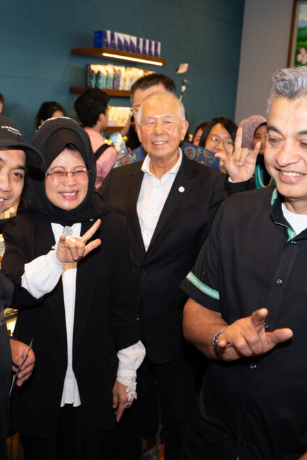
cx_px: 107
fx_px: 550
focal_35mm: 43
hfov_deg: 31.0
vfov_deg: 45.4
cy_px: 233
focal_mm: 28
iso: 1600
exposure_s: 1/125
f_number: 4
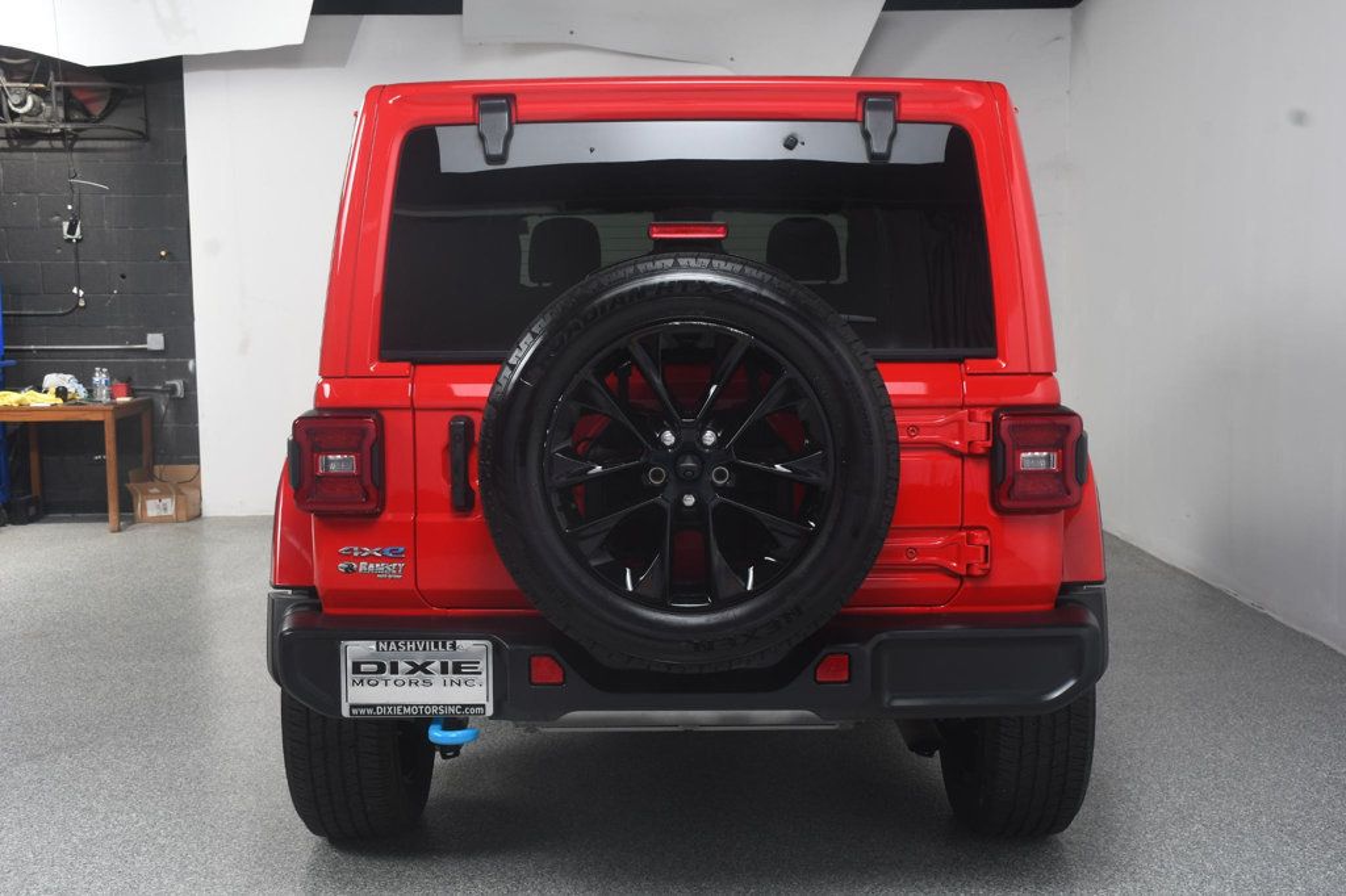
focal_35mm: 40
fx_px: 1495
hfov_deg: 48.5
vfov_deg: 33.4
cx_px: 673
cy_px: 448
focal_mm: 27
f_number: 9
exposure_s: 1/160
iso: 100
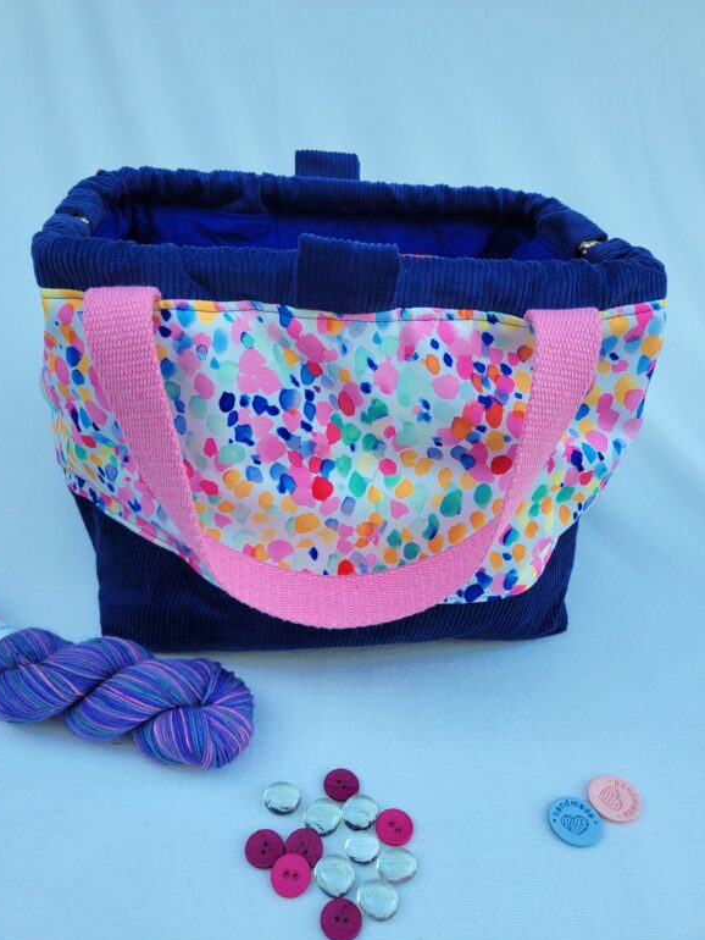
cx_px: 351
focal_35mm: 27
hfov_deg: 51.4
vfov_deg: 65.3
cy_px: 468
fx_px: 733
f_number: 1.8
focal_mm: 5.4
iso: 40
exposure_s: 1/169
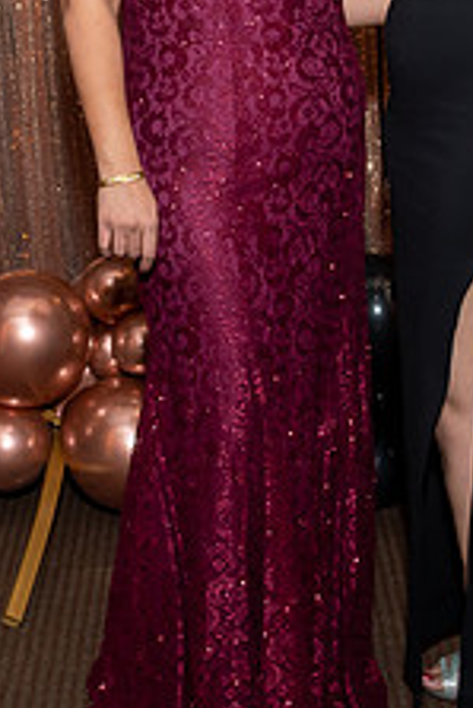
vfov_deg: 23.4
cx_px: 270
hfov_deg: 16.1
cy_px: 94
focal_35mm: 85
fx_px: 1672
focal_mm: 17
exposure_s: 1/250
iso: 500
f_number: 8
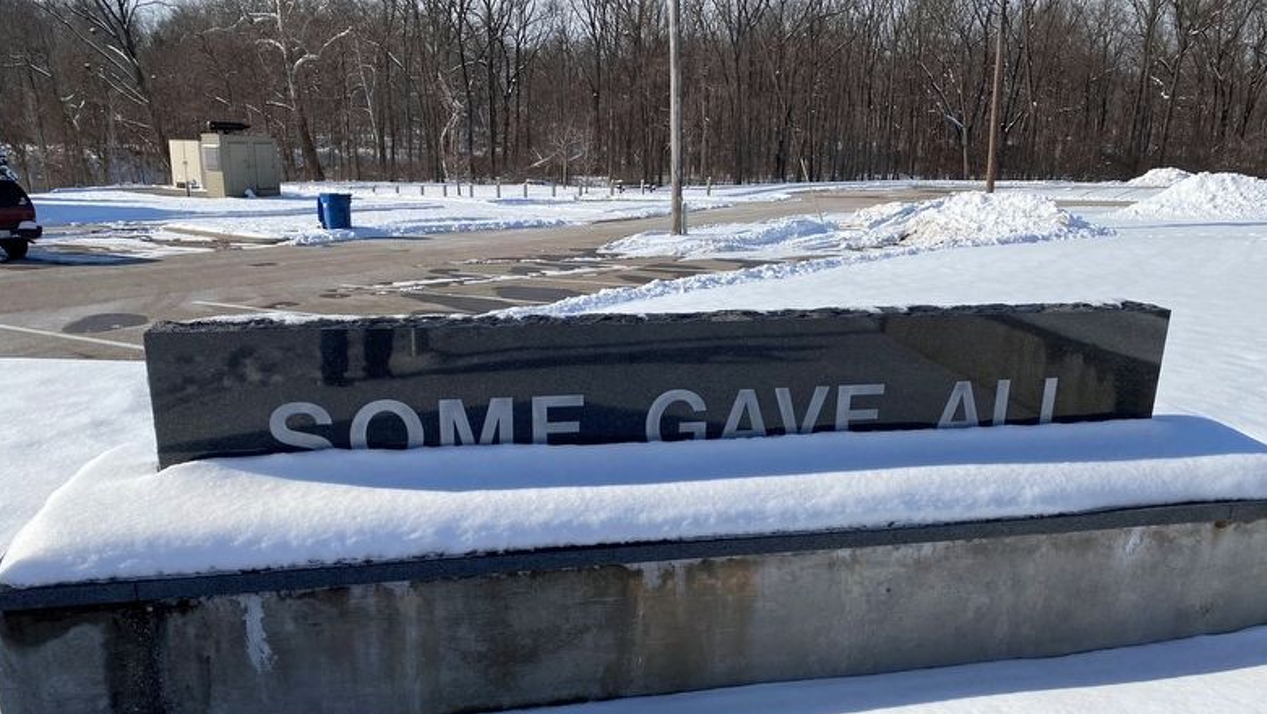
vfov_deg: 39.9
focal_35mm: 29
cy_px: 461
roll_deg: -0.9
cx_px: 633
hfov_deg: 66.0
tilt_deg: -17.0
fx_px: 975
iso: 32
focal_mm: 4.25
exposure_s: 1/4115
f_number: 1.8
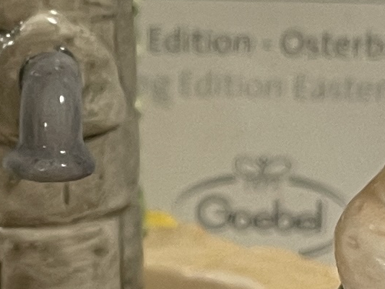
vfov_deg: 7.9
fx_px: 2103
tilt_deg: -16.1
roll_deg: -0.4
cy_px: 209
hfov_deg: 10.4
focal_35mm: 189
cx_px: 26
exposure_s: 1/50
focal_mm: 5.1
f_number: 1.6
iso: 125
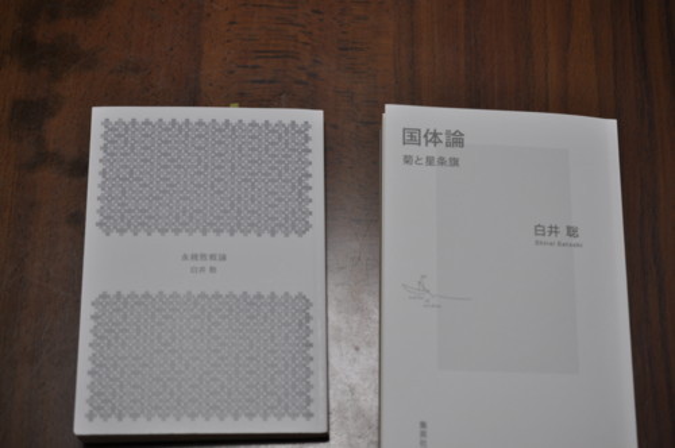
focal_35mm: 60
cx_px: 338
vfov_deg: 22.6
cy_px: 224
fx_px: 1124
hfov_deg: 33.4
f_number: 3.5
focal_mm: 40
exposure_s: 1/50
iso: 200
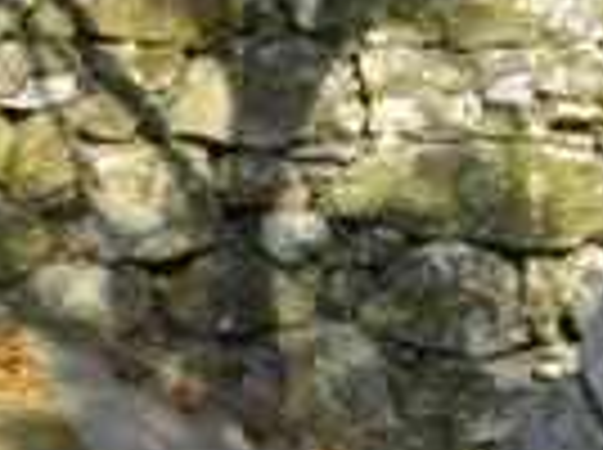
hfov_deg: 18.0
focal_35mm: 107
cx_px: 27
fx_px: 1861
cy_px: 486
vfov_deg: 13.5
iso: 100
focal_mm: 5.7
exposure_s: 1/500
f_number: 2.9
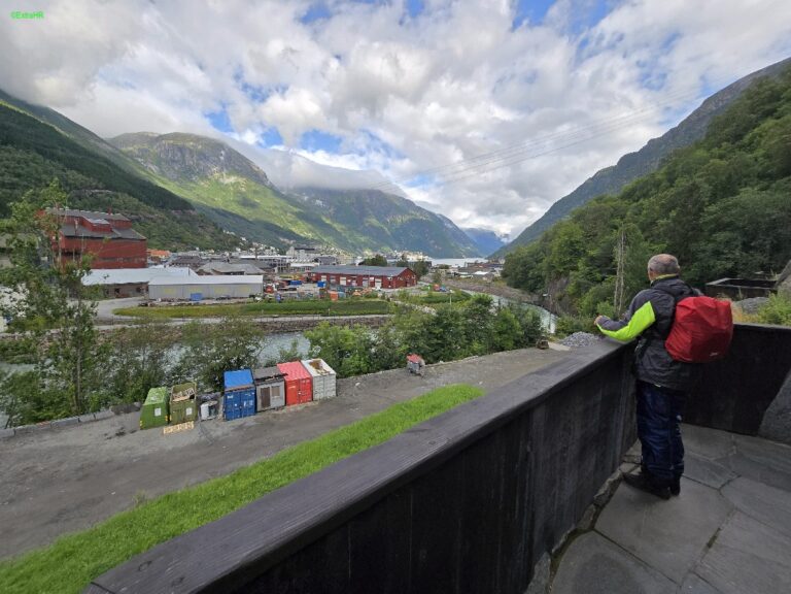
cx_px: 396
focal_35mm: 13
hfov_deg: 106.2
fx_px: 297
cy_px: 297
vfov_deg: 89.9
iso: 50
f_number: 2.2
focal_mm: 2.2
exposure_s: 1/1252
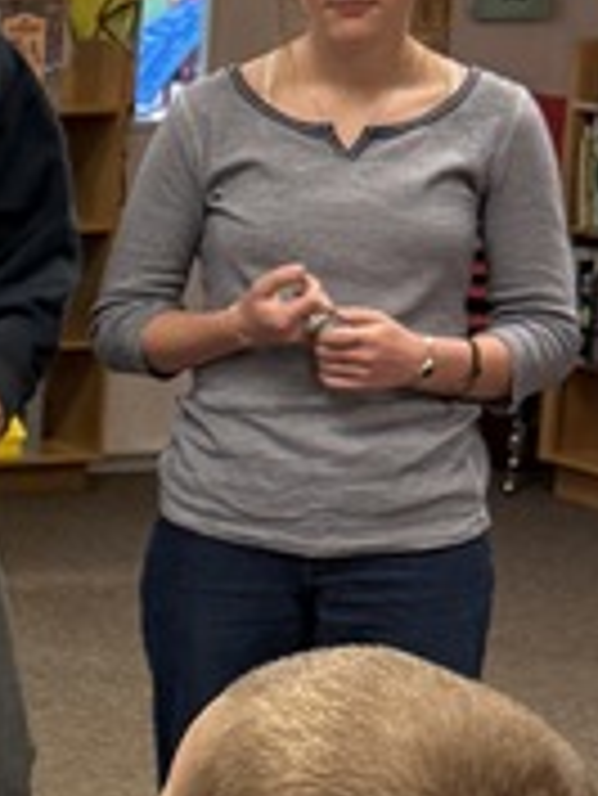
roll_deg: -0.3
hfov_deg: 9.6
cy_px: 666
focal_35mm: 139
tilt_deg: -13.1
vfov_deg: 14.1
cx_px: -800
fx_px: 3198
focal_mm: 6.76
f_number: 1.78
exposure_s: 1/133
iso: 250
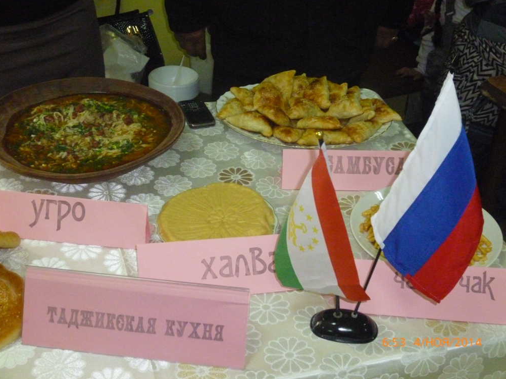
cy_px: 187
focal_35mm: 46
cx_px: 256
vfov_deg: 31.5
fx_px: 672
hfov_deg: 41.2
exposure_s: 1/60
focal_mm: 8
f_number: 3.9
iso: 800
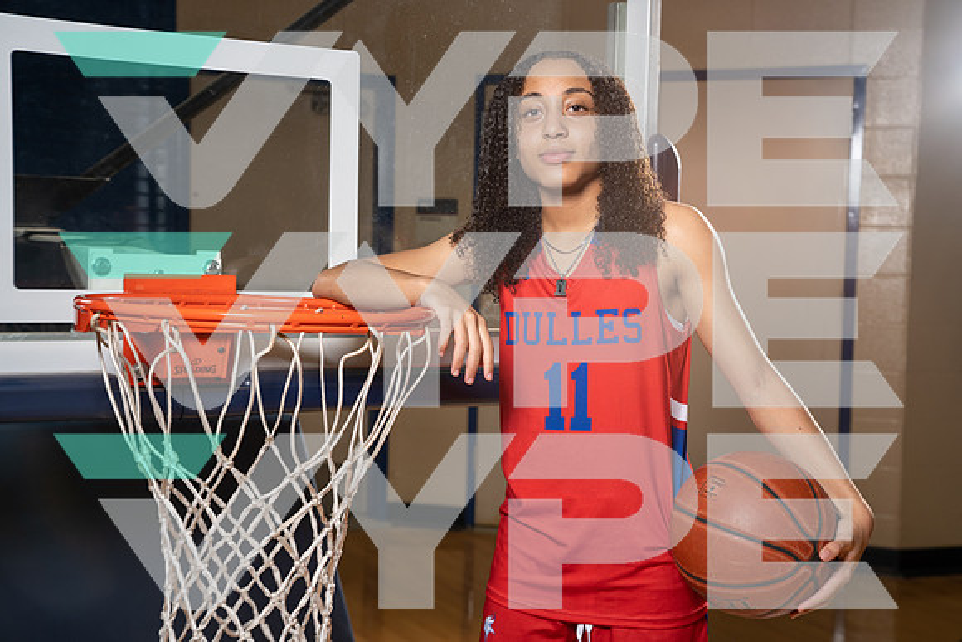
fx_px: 1470
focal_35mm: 55
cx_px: 481
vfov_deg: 24.6
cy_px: 321
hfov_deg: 36.2
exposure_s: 1/250
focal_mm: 55
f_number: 5.6
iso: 400
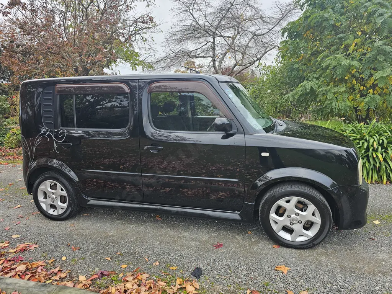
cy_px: 147
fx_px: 260
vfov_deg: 58.9
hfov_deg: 73.9
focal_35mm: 23
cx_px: 196
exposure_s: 1/100
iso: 40
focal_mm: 6.3
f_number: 1.7
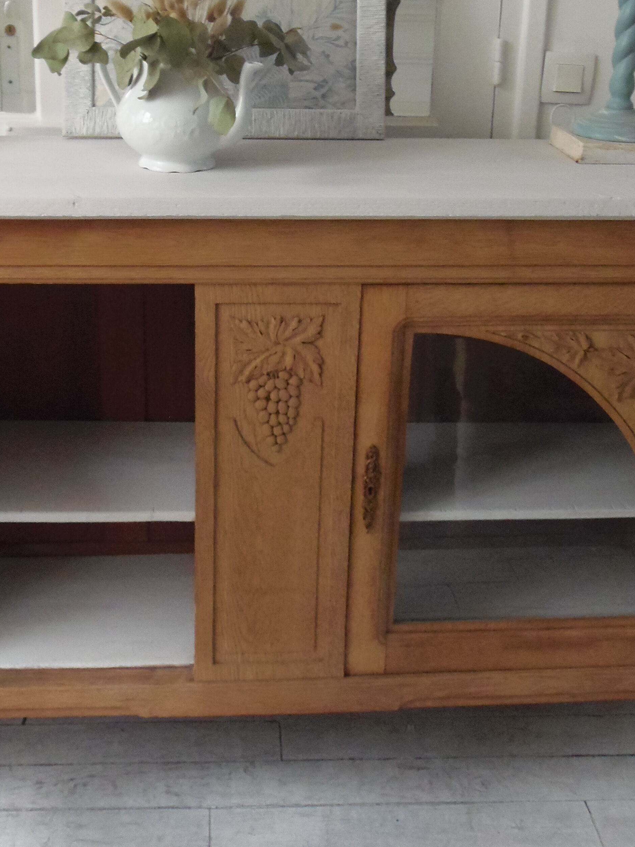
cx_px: 238
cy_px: 193
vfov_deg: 44.0
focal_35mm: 41
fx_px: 1003
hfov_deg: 35.0
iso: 400
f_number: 2.9
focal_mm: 4.3
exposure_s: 1/25
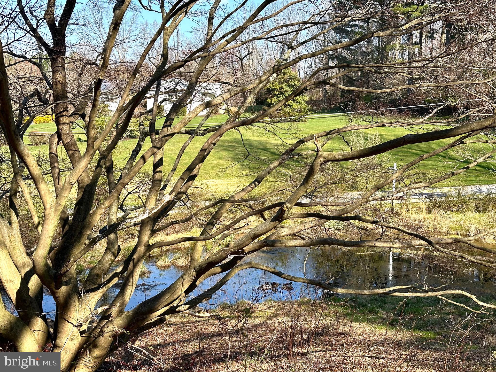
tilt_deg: -5.5
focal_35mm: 48
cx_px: 248
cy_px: 186
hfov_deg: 39.7
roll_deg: -1.1
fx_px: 688
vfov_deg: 30.3
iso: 64
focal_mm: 6.86
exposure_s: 1/1453
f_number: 1.78
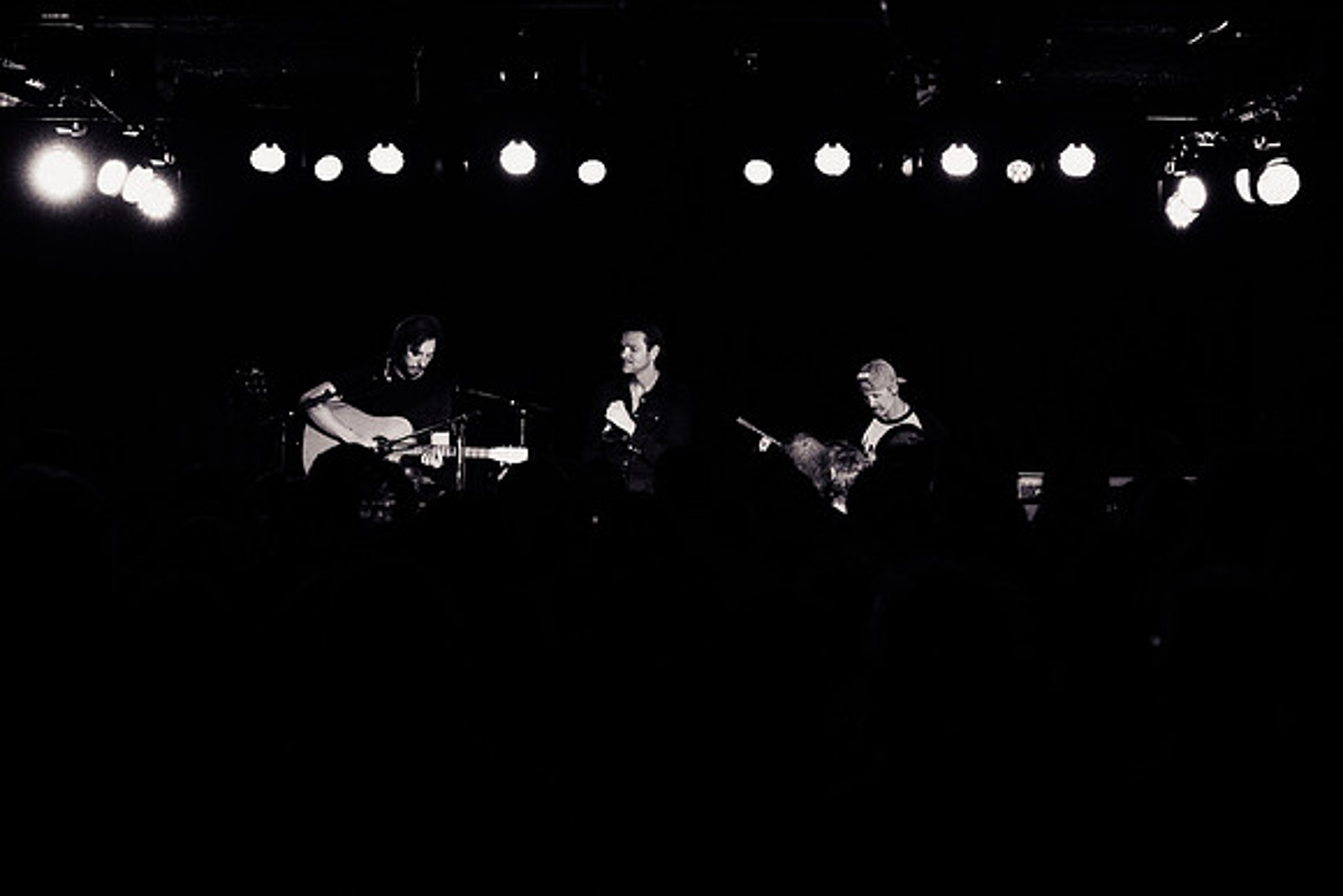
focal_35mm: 94
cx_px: 623
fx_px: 3512
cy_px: 378
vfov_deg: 14.5
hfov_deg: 21.6
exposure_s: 1/640
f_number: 3.5
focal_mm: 73
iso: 2500
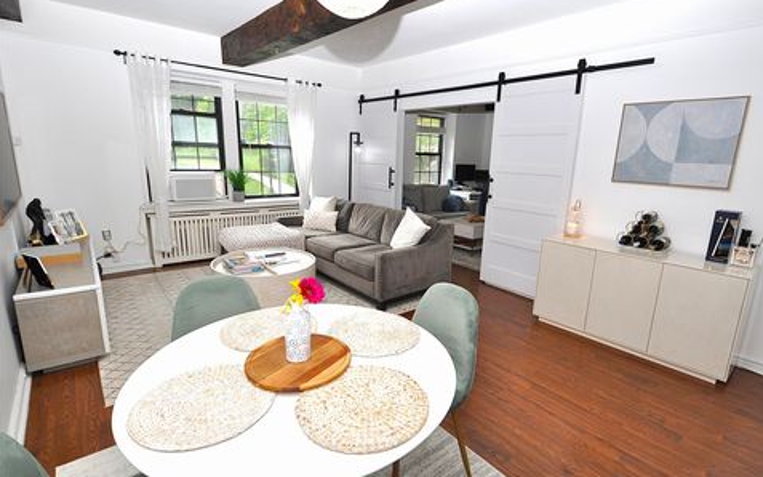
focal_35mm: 16
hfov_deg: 97.8
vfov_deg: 71.2
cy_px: 230
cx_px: 398
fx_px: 333
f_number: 5.6
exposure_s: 1/125
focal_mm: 10
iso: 220
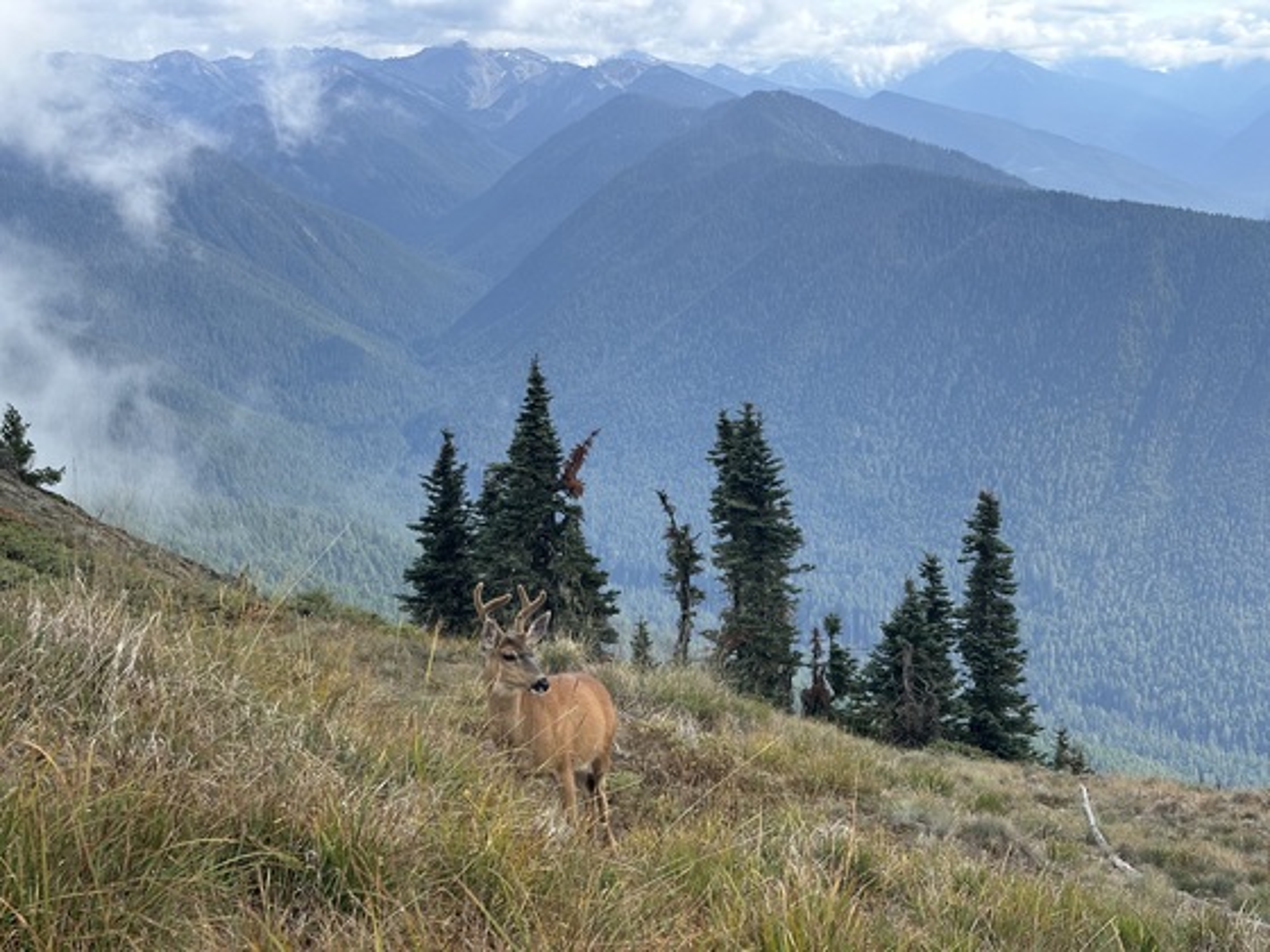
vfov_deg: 30.3
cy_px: 476
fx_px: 1761
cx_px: 635
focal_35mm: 48
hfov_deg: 39.7
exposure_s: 1/2028
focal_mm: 6.86
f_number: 1.78
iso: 64
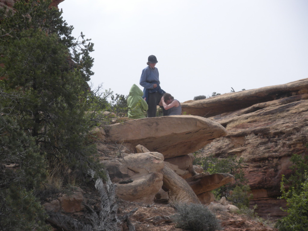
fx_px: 1077
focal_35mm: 121
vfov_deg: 12.2
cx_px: 154
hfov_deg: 16.3
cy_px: 116
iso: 64
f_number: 5.3
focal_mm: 21.2
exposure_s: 1/355
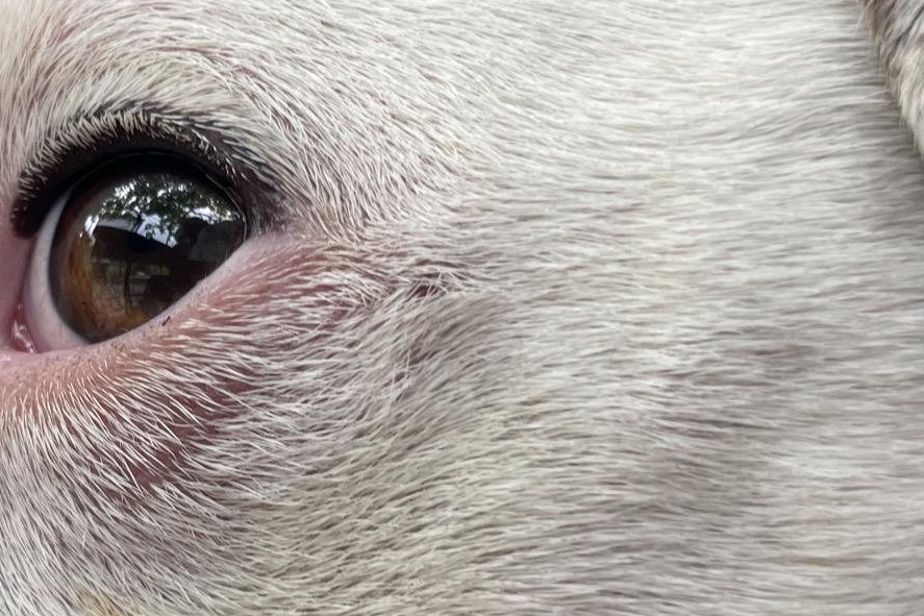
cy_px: 453
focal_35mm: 61
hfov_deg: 31.7
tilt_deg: -3.6
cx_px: 132
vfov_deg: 22.1
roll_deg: -6.9
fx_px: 1565
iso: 32
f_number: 1.6
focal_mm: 4.2
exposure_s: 1/121
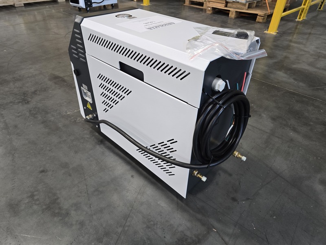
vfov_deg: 58.9
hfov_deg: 73.9
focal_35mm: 23
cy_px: 122
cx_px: 163
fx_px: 217
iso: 250
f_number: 1.7
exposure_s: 1/120
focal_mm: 6.3
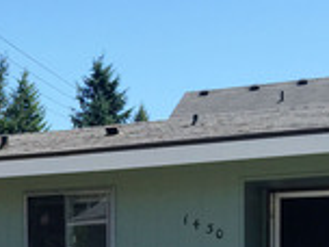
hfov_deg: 19.0
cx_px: -63
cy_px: 329
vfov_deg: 14.4
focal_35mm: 98
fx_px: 931
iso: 32
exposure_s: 1/1276
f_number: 2.2
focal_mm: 4.15
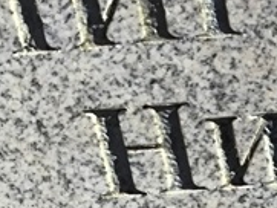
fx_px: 1770
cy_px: 136
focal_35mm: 221
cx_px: 314
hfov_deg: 8.9
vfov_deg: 6.7
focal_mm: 4.71
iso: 50
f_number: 1.7
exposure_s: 1/382
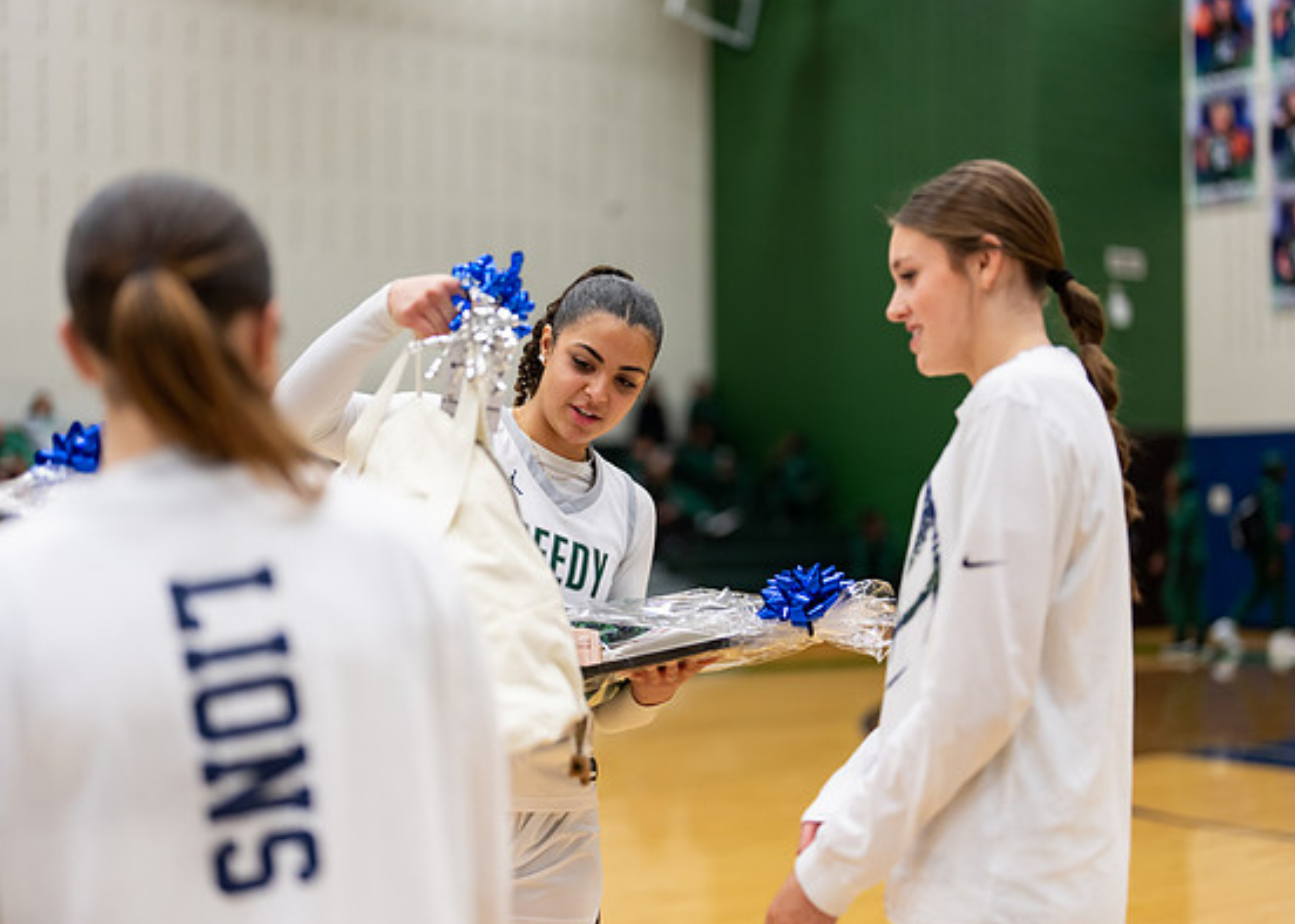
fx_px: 2022
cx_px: 655
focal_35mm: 55
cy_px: 483
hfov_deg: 35.5
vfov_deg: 25.7
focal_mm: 50
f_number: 1.2
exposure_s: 1/800
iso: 800
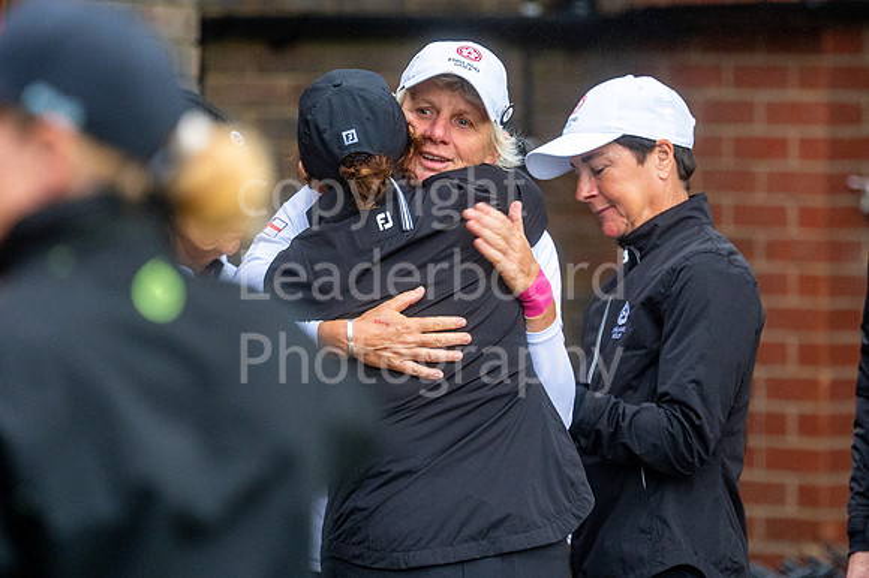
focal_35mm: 555
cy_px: 245
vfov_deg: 2.5
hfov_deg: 3.7
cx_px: 536
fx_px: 13399
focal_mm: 300
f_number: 4
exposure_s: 1/250
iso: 1000
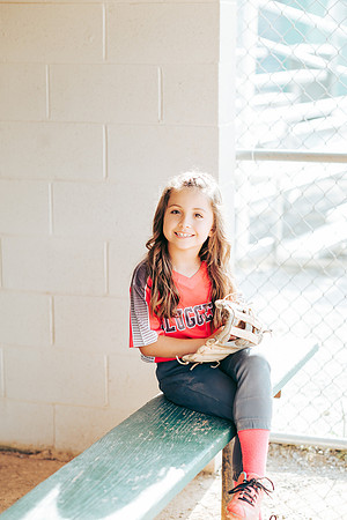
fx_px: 1229
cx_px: 174
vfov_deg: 23.9
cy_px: 260
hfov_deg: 16.1
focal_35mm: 85
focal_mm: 85
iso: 160
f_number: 2.8
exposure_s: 1/320
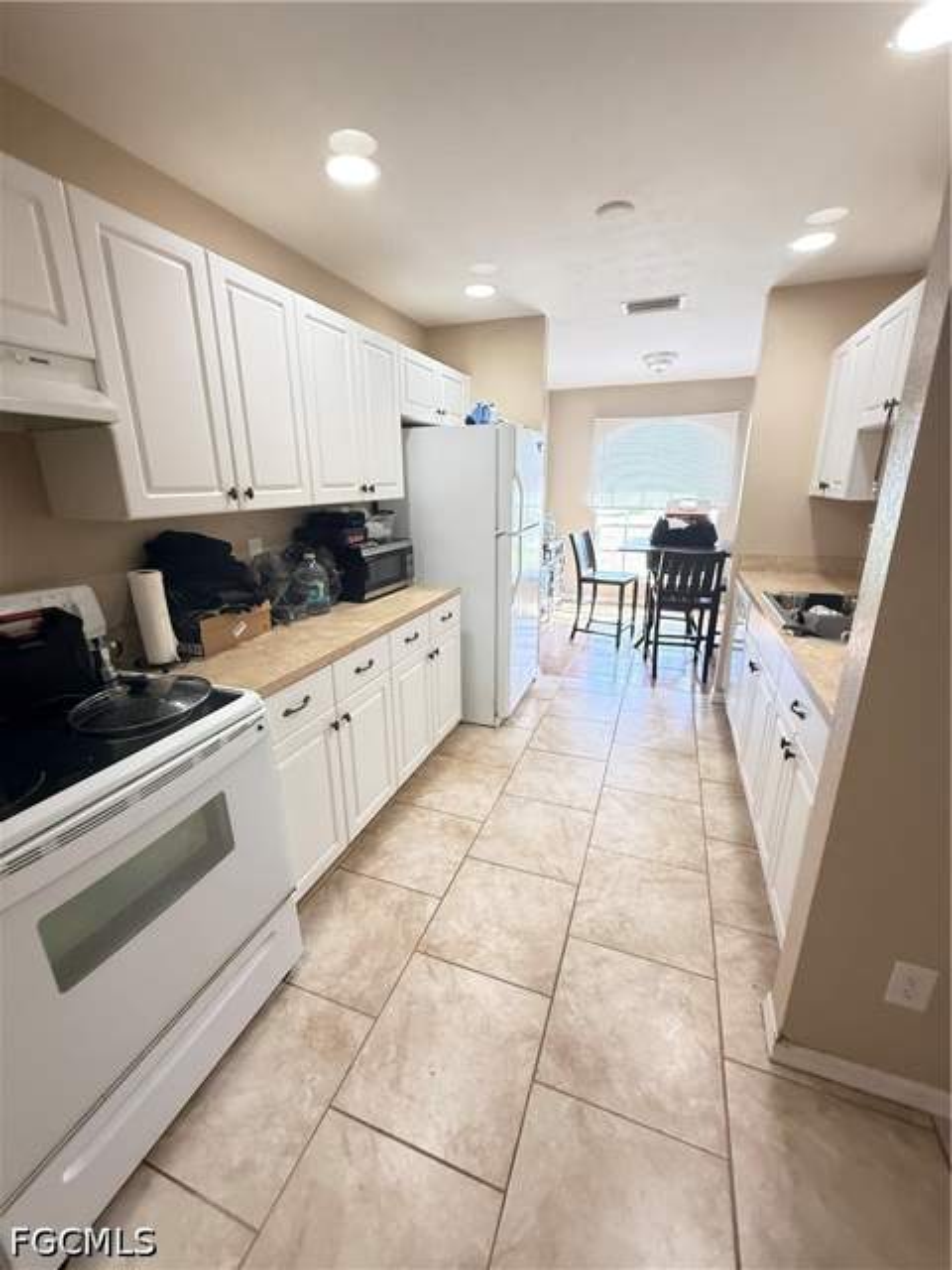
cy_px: 635
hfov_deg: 85.7
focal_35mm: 14
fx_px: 513
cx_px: 476
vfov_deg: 102.1
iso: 500
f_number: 2.2
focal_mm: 2.22
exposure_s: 1/60
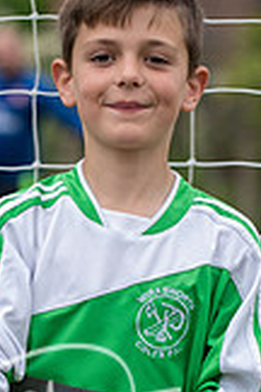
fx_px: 5655
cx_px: 82
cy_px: 443
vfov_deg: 4.0
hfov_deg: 2.6
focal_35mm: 520
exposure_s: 1/1600
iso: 500
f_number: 5
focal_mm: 125
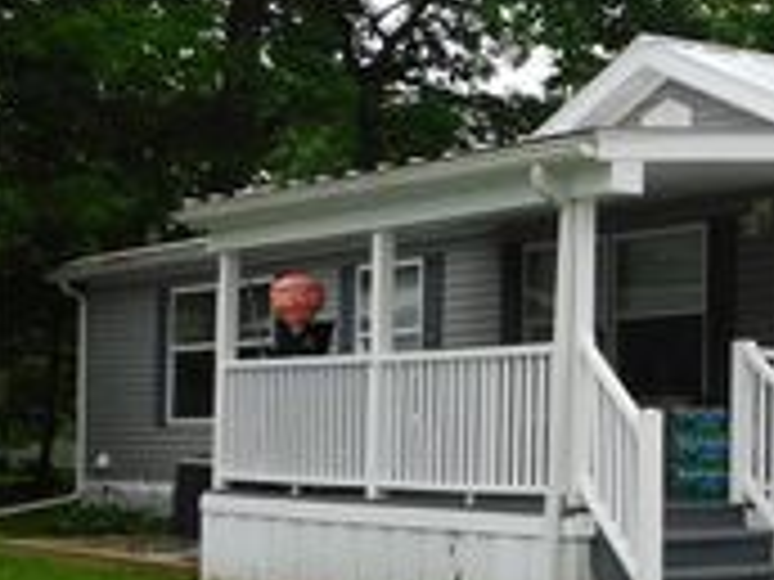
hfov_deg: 19.9
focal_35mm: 87
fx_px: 1945
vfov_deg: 17.0
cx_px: 1107
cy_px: 321
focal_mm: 5.3
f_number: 3.2
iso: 125
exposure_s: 1/500
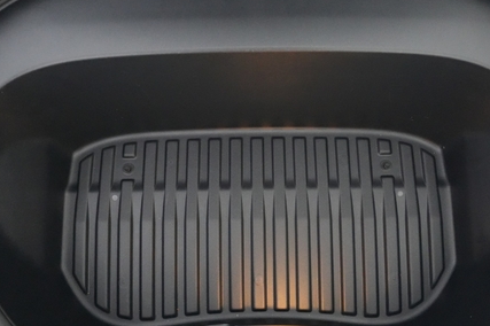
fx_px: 490
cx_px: 260
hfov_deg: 53.1
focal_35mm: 36
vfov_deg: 36.7
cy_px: 186
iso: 12800
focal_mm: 24
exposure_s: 1/125
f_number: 2.8
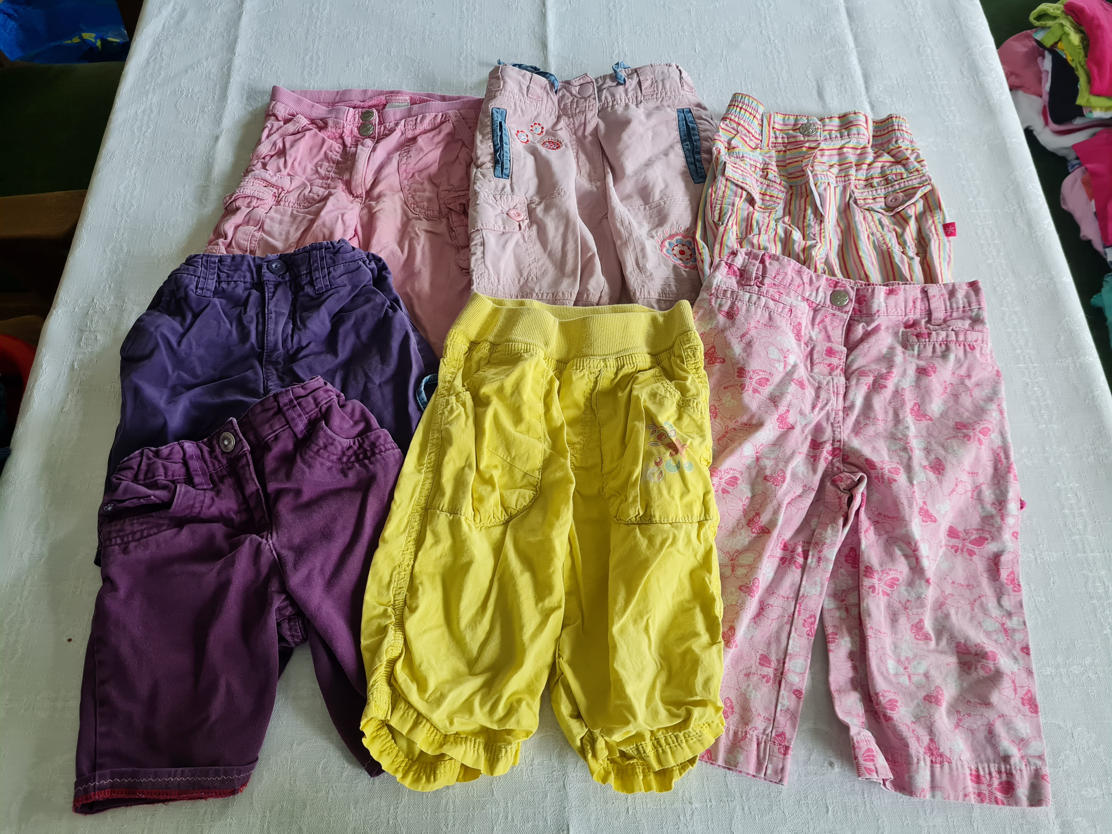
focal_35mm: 26
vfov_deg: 53.1
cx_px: 556
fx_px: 835
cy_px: 417
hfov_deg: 67.3
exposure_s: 1/100
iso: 250
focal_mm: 5.4
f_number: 1.8
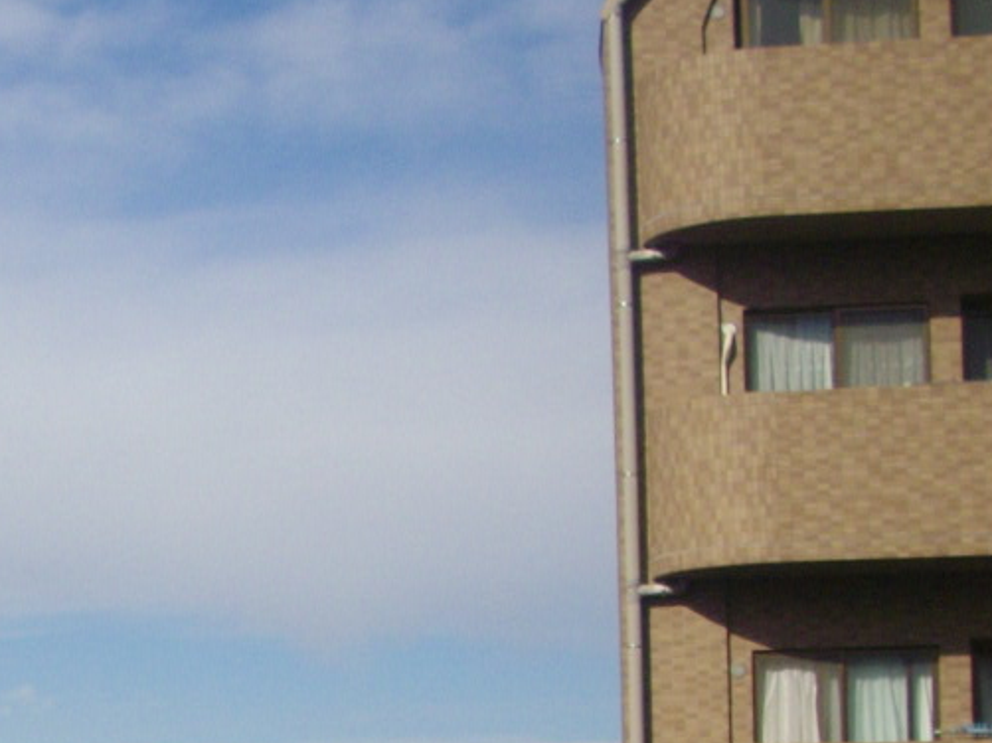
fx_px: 3380
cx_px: -322
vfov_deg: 12.0
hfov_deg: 15.8
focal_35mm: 118
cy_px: 1101
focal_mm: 6.2
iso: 100
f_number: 5.6
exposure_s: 1/500
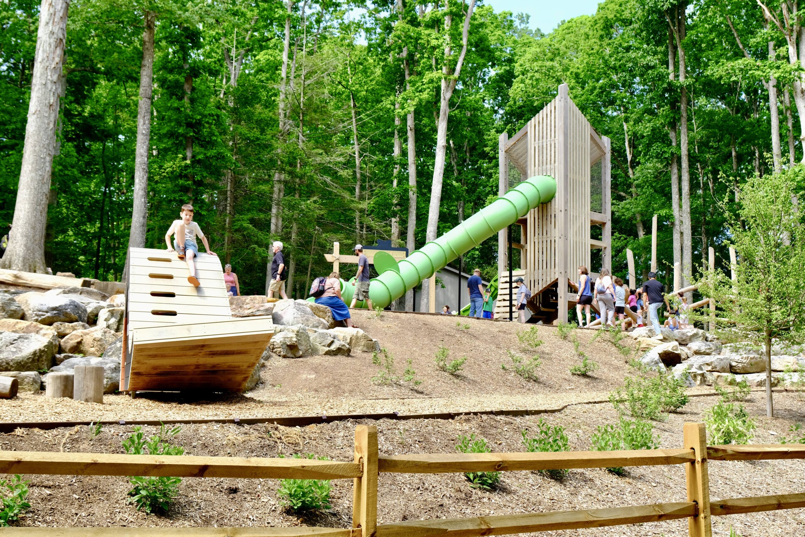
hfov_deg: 43.6
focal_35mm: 45
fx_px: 1006
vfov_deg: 29.9
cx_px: 402
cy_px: 268
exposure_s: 1/170
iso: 160
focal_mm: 30.1
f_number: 5
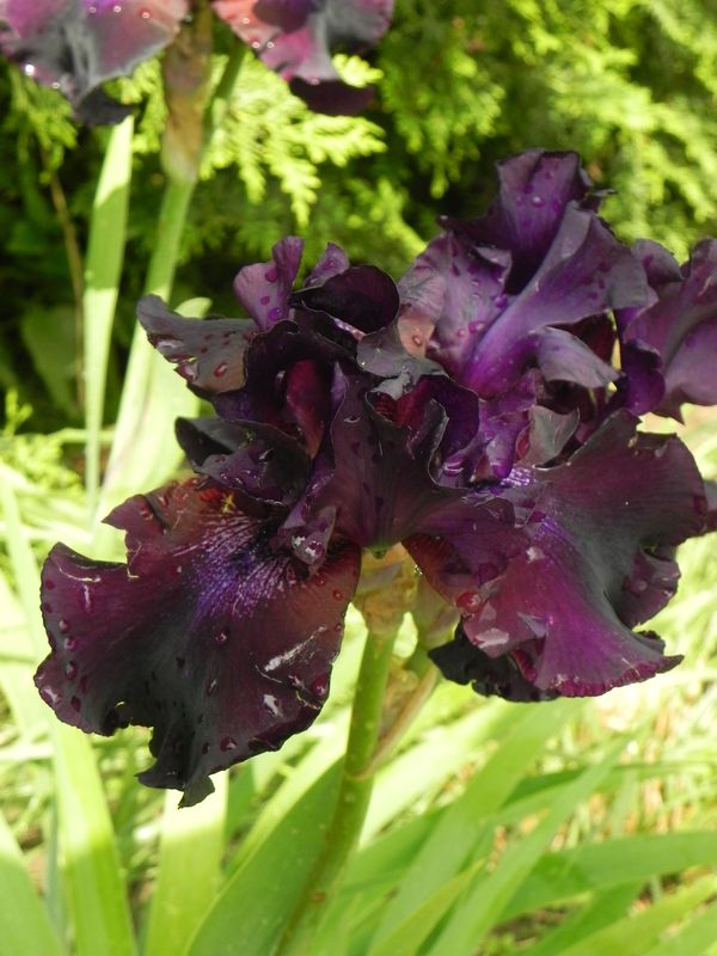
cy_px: 478
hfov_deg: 15.6
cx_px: 358
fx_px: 2624
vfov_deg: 20.7
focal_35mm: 95
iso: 160
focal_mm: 16.9
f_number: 4.5
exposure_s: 1/320
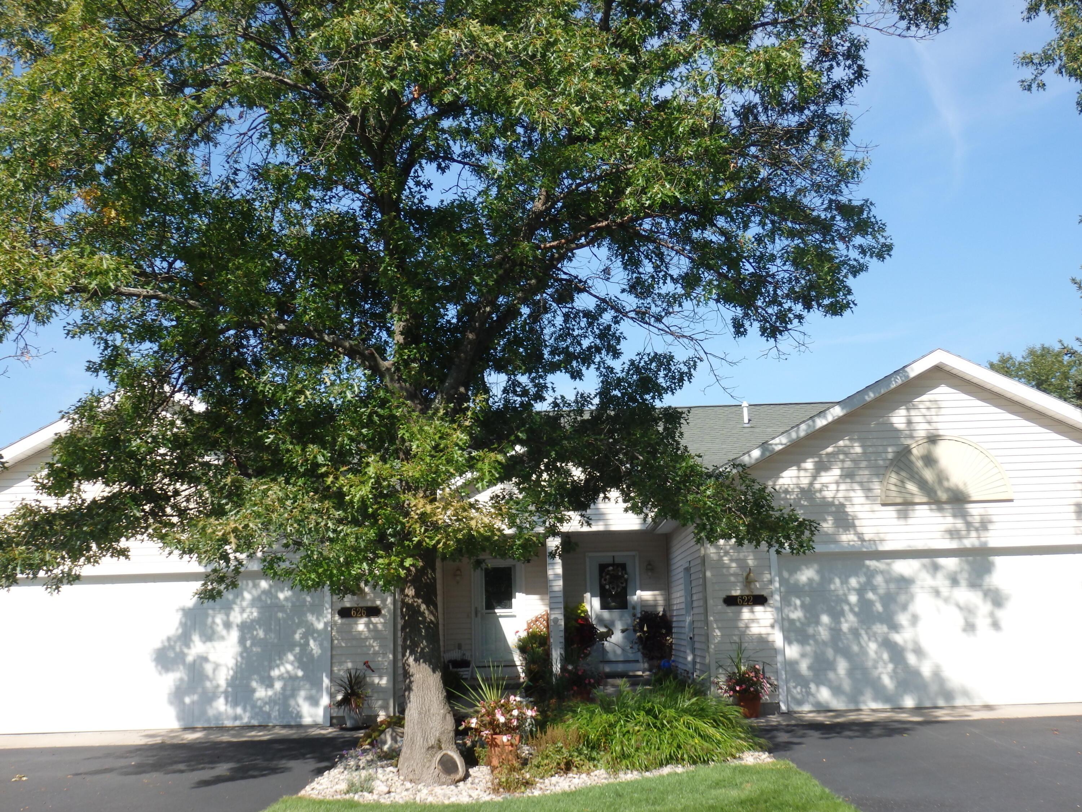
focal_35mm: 37
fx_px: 1157
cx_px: 541
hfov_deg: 50.1
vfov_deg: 38.7
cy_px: 406
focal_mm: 6.6
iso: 100
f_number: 3.6
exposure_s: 1/640
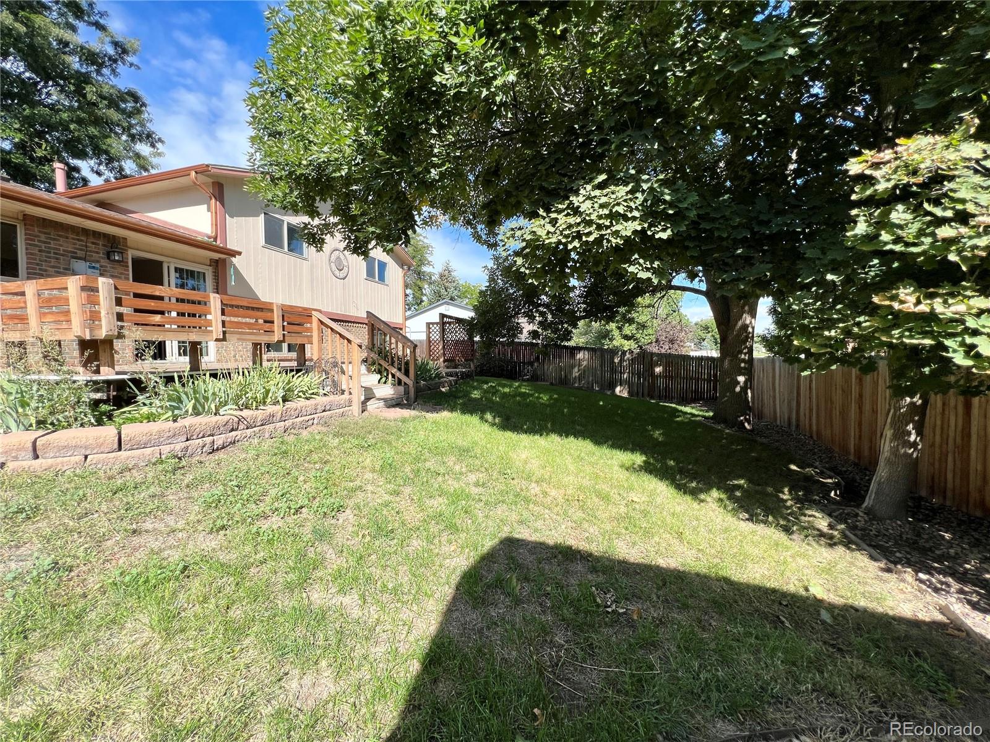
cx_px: 495
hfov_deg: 106.2
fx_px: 372
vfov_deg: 89.9
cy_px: 371
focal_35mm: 13
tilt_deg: -1.9
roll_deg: +0.4
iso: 32
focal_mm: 1.57
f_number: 1.8
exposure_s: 1/889
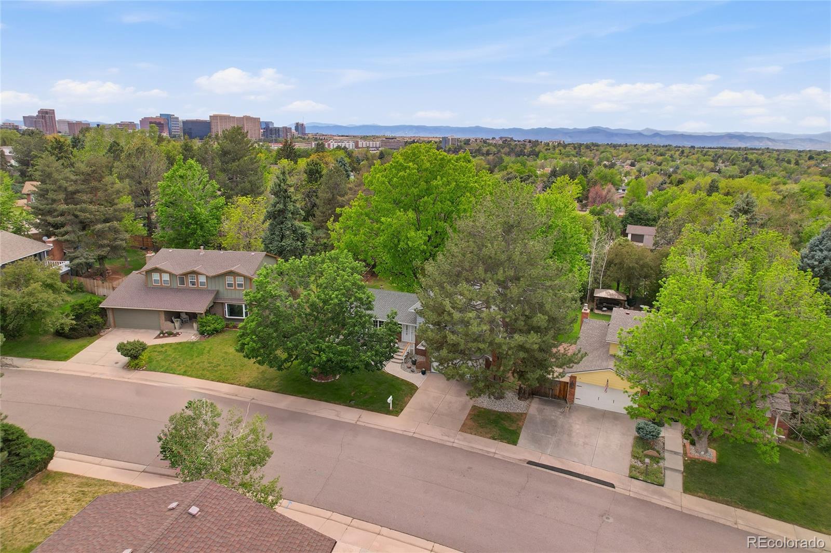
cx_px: 416
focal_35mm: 22
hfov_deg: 78.6
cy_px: 276
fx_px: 508
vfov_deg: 57.2
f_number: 2.8
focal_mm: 8.4
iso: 100
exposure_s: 1/80
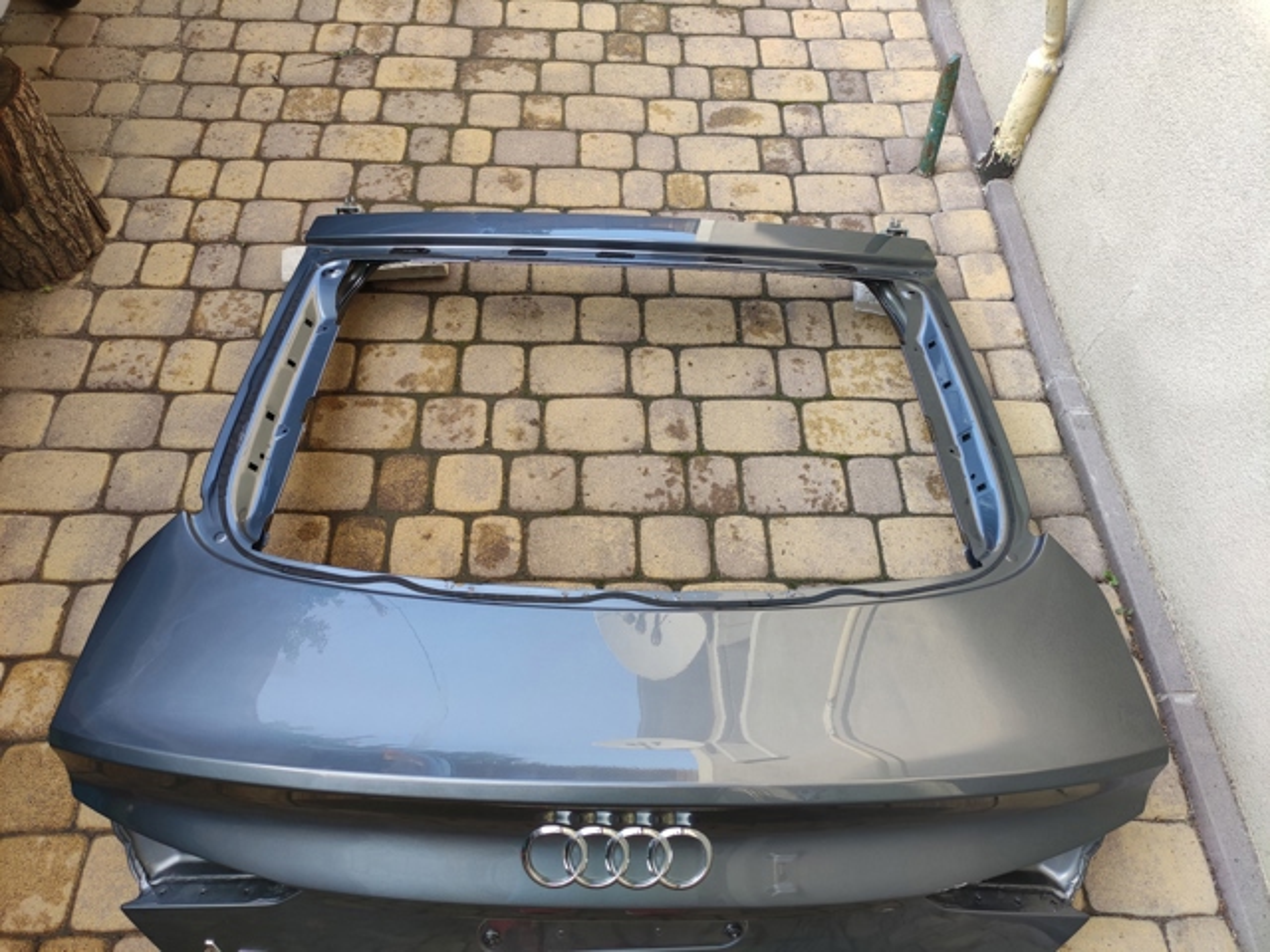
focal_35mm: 25
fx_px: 917
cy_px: 476
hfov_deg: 69.4
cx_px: 635
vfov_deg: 54.9
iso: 50
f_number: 1.89
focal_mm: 5.43
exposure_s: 1/131
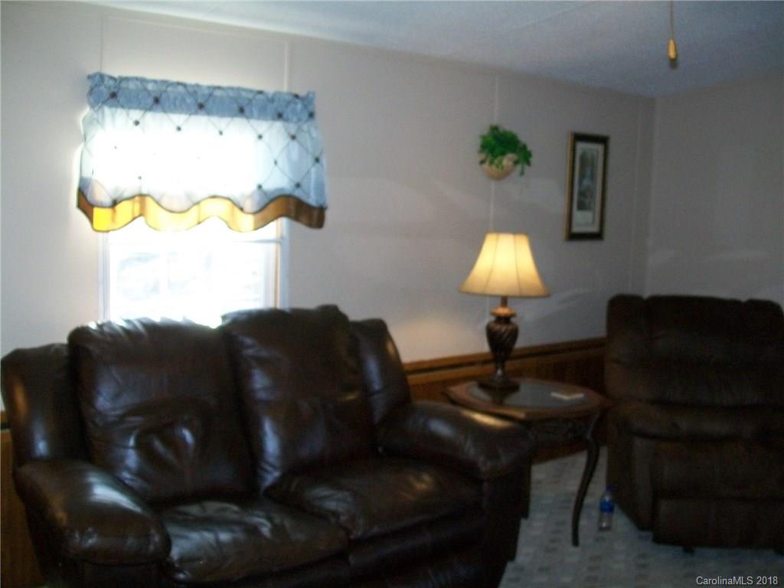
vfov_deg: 39.7
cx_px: 392
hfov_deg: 51.4
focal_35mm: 36
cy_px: 294
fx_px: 815
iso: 160
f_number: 2.7
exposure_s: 1/60
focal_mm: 6
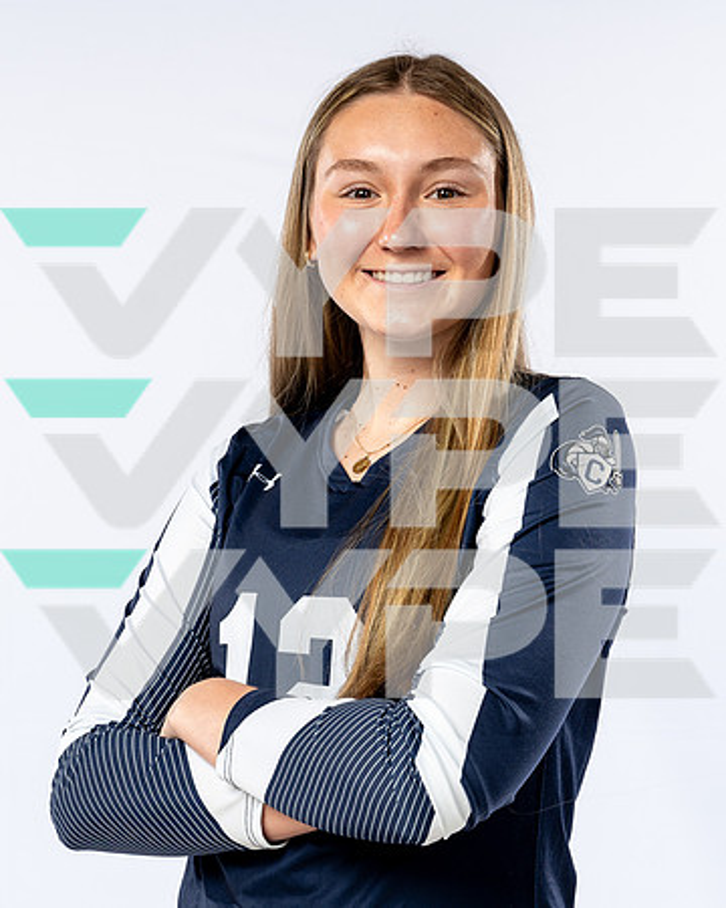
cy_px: 484
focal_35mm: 90
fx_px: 2406
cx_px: 364
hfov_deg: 17.2
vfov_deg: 21.4
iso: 200
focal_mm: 51
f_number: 7.1
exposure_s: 1/250
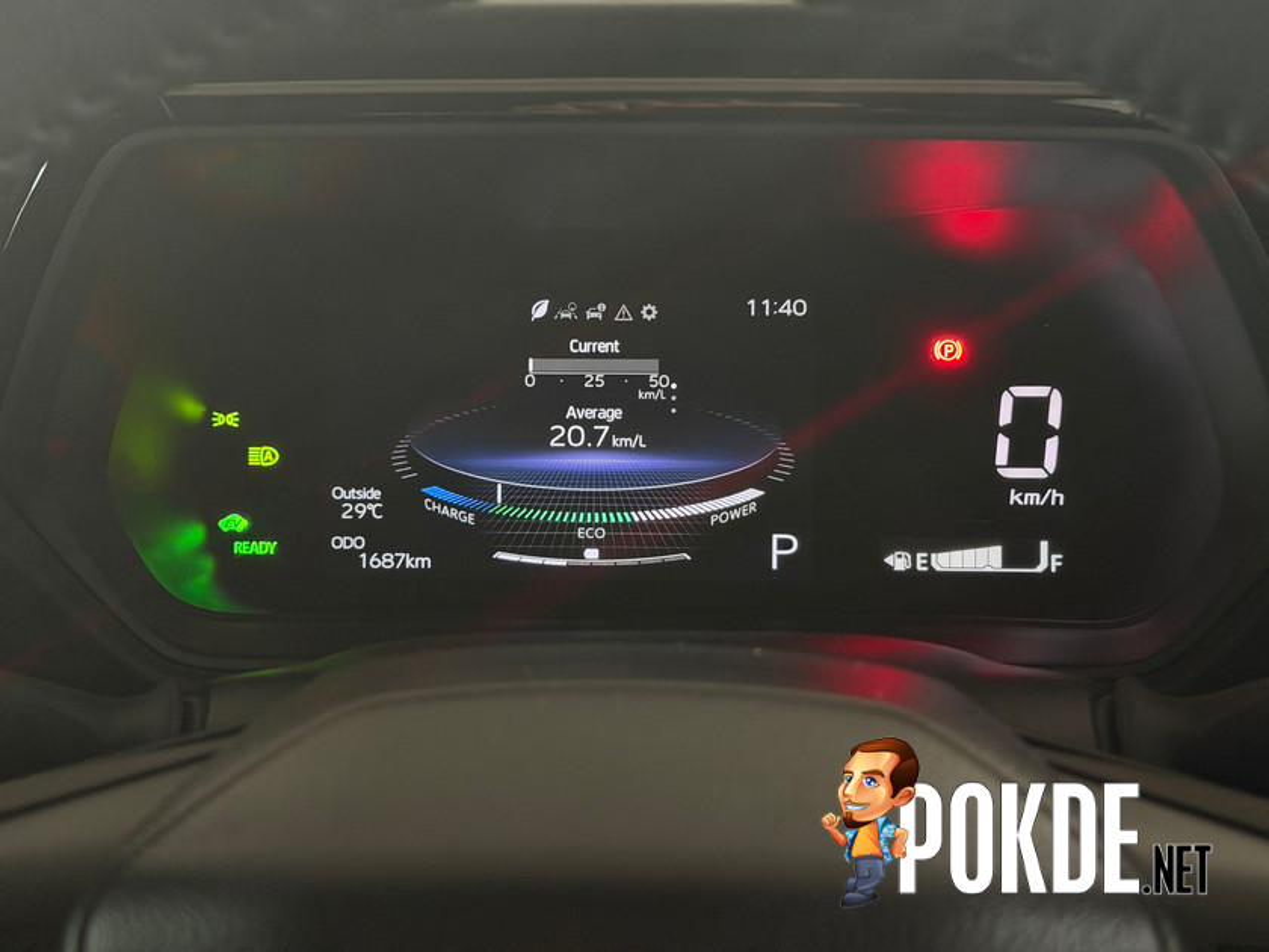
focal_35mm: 48
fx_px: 1760
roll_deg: +0.9
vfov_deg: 30.3
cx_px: 634
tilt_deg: -22.9
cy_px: 476
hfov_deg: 39.7
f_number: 1.78
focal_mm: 6.76
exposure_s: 1/20
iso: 800
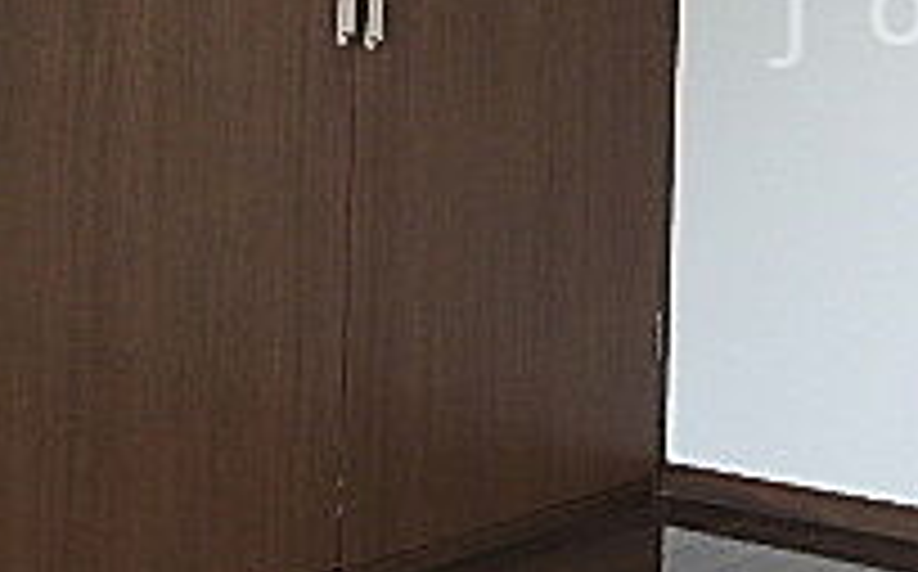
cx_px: 1076
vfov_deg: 18.1
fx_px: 1749
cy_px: 14
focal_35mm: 70
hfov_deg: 26.4
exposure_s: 1/30
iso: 250
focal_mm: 3.7
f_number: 3.5
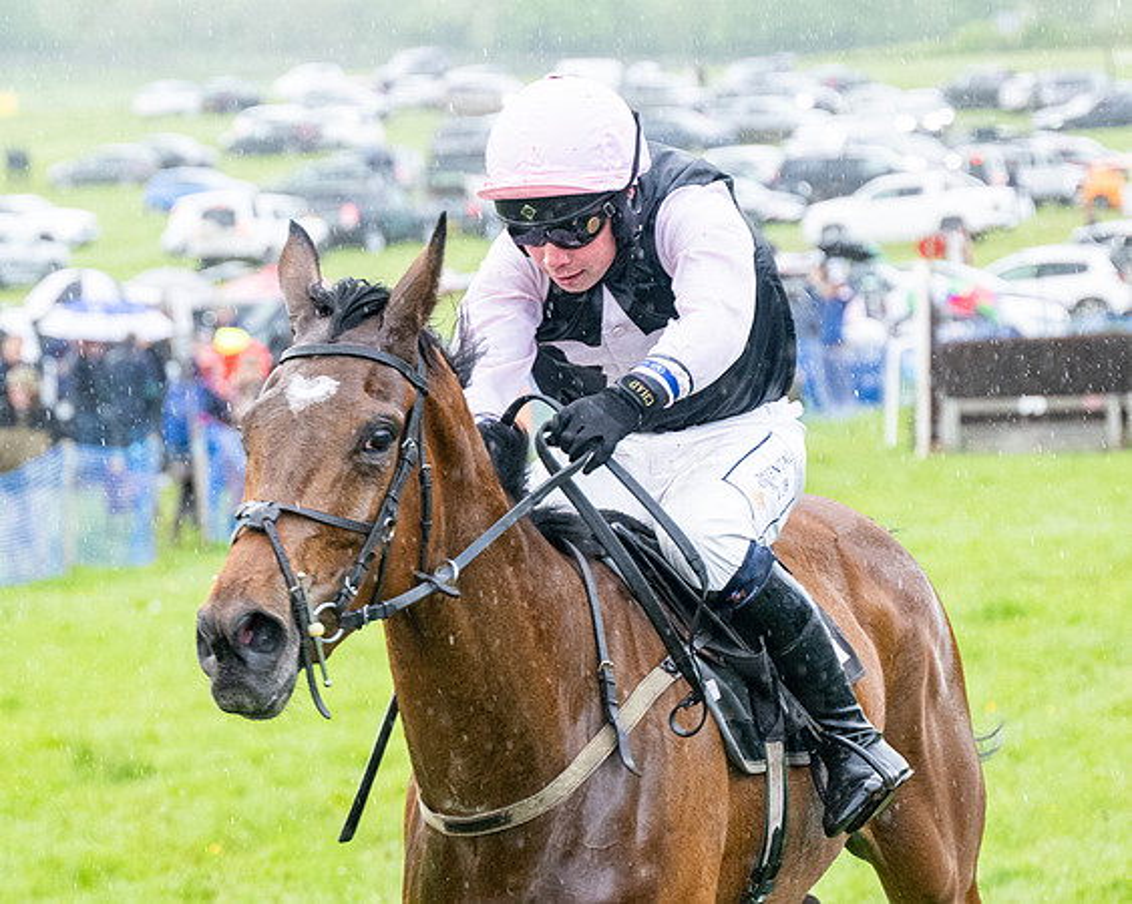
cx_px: 583
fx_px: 6647
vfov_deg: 7.8
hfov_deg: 9.7
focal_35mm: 198
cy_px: 362
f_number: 4
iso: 2000
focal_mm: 98
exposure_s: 1/640
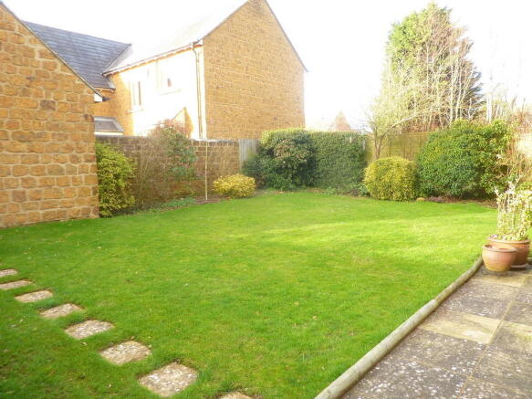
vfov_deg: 54.9
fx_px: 384
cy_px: 200
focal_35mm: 25
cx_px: 266
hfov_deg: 69.4
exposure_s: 1/40
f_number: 3.3
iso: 80
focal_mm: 4.1
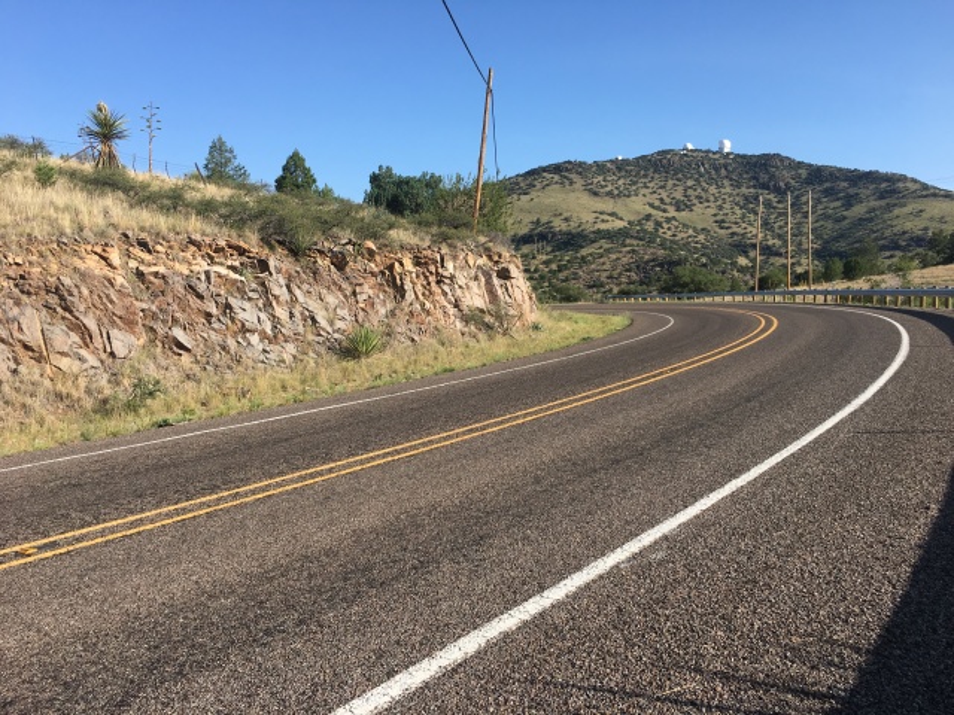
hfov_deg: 61.7
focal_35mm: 29
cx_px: 477
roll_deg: -0.1
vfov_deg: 48.2
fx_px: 799
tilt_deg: -3.9
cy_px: 358
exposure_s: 1/1040
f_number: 2.2
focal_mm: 4.15
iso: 25
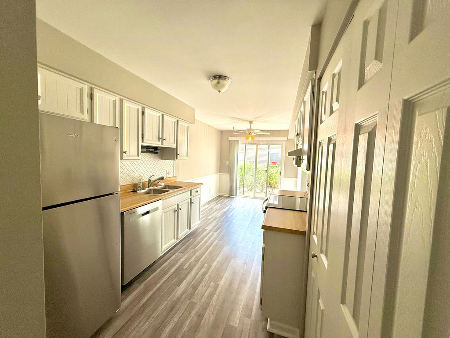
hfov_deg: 102.1
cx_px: 225
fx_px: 182
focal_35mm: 14
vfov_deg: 85.7
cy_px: 169
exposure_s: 1/120
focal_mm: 2.22
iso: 200
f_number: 2.2
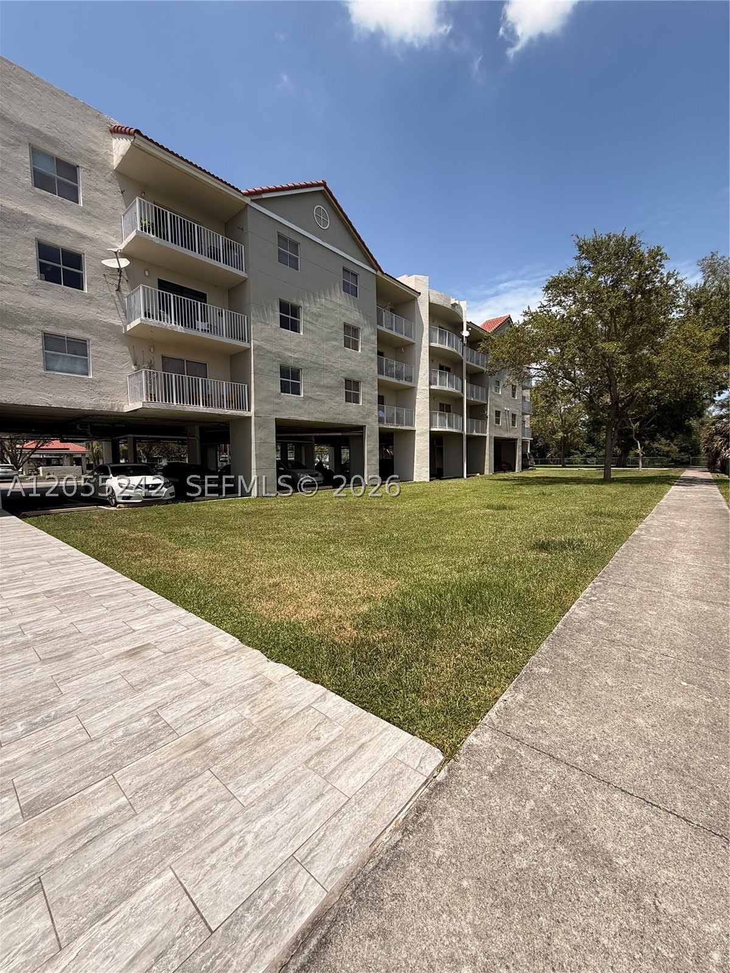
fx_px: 394
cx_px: 365
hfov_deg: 85.7
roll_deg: +0.8
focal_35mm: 14
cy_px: 486
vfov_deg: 102.1
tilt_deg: -2.9
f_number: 2.2
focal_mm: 2.22
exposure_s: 1/1961
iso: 50
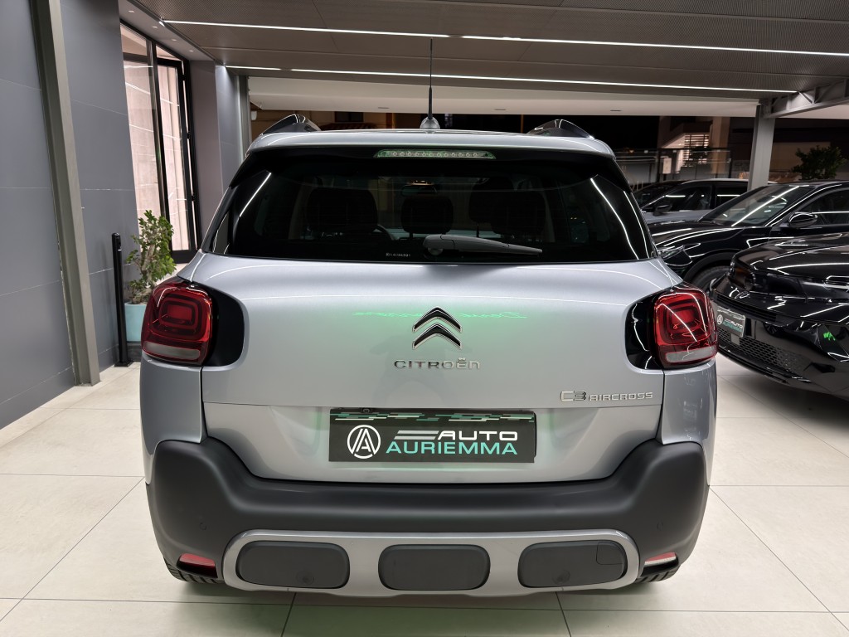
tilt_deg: -13.0
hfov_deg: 71.6
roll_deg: -1.2
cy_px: 318
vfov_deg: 56.8
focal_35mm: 24
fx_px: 589
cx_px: 424
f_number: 1.78
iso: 200
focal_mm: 6.76
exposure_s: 1/33
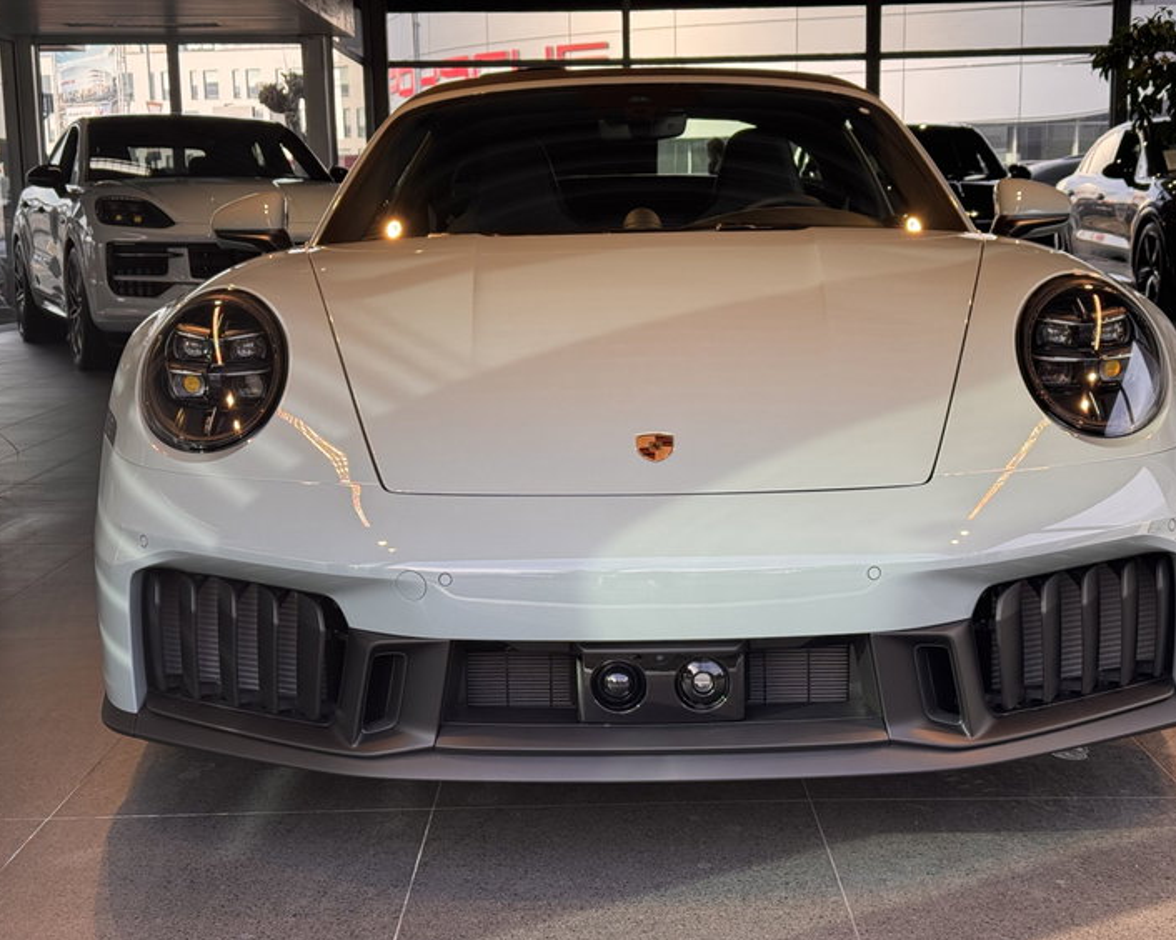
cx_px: 628
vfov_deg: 29.7
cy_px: 467
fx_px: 1774
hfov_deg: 36.7
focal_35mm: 51
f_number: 1.78
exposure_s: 1/414
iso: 64
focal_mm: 6.76
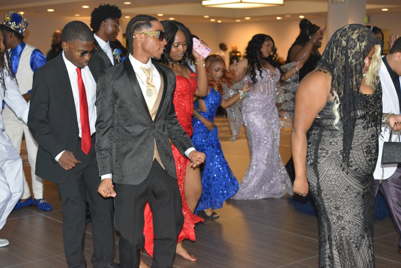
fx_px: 668
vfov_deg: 22.6
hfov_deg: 33.4
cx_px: 200
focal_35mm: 60
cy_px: 134
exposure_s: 1/60
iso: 6400
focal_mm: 60
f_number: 5
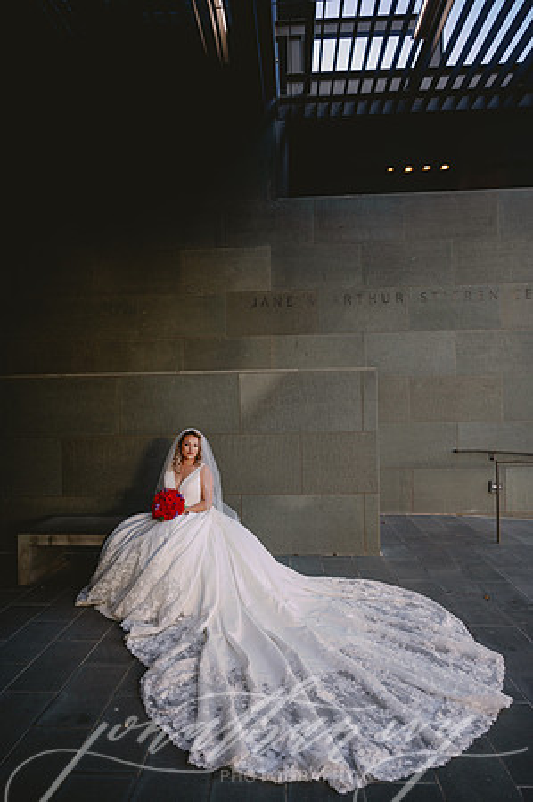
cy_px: 401
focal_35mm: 24
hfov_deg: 53.0
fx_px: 534
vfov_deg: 73.8
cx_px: 266
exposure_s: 1/400
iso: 320
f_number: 2.8
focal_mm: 24
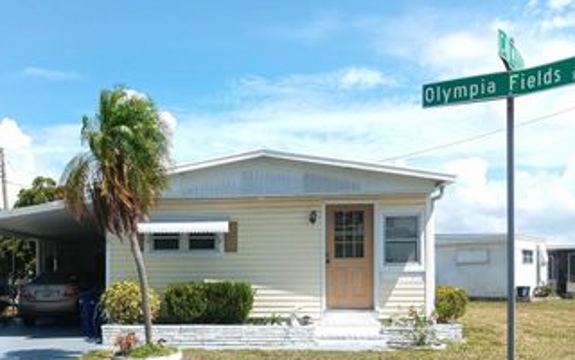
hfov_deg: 45.1
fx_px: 674
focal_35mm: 43
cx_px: 169
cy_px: 278
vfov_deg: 29.3
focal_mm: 3.98
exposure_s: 1/1000
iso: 20
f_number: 1.8
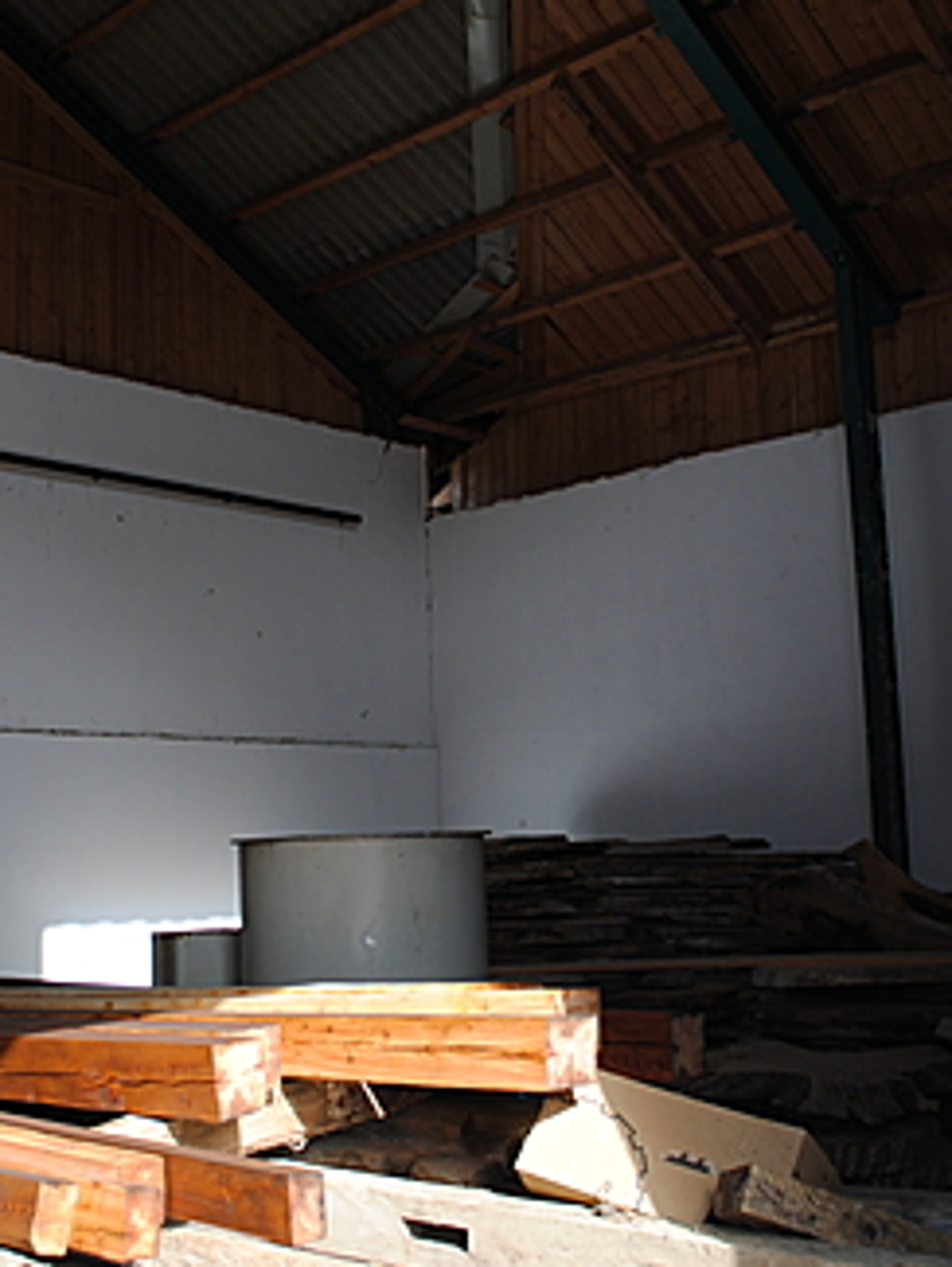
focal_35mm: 40
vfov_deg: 46.8
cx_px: 398
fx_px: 1466
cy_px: 645
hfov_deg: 35.9
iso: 100
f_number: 6.3
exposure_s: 1/160
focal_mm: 18
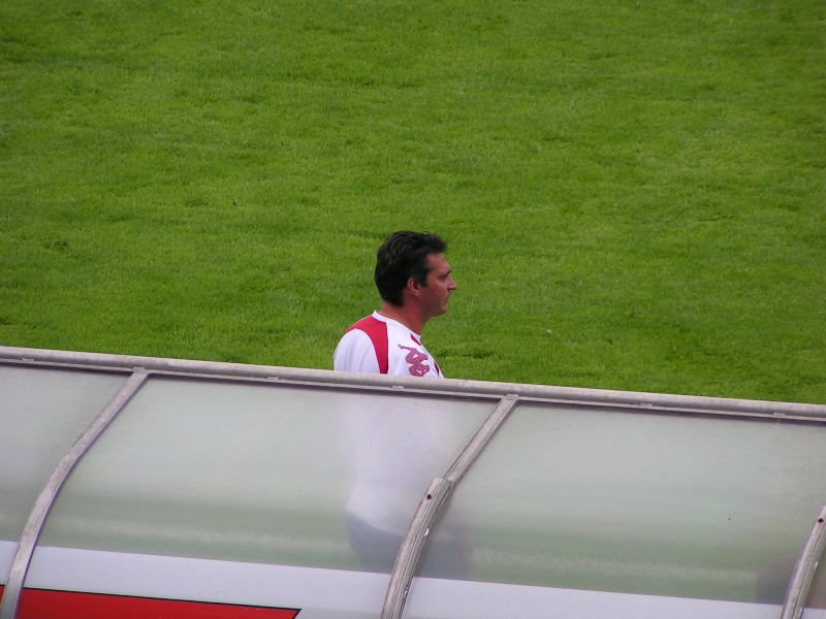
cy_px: 310
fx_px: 7779
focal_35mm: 326
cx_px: 413
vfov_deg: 4.6
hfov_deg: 6.1
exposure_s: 1/400
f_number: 3.5
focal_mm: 49.8
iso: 50
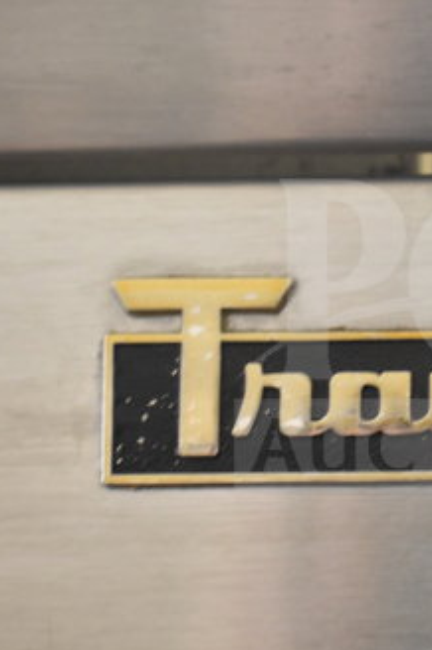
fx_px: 1713
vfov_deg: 21.5
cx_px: 456
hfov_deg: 14.1
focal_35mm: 95
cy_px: 336
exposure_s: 1/50
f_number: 4.5
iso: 2000
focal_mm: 34
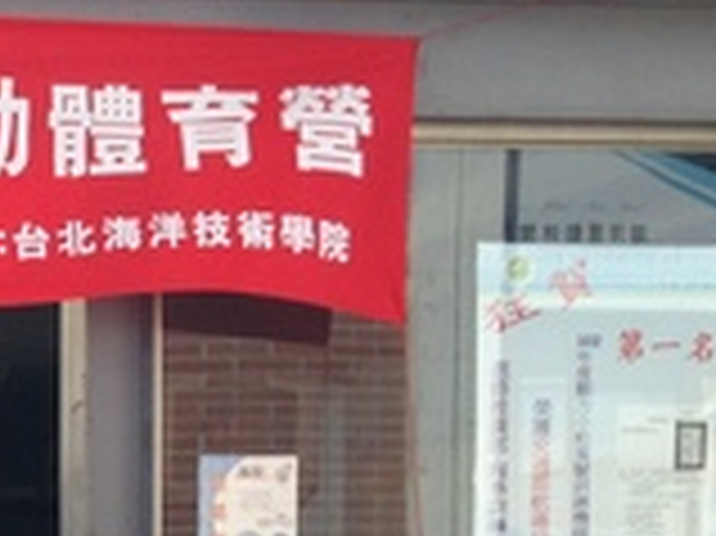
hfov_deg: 12.9
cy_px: 836
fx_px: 2997
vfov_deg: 9.9
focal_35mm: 145
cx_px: -378
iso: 50
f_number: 2.4
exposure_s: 1/493
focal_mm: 4.12
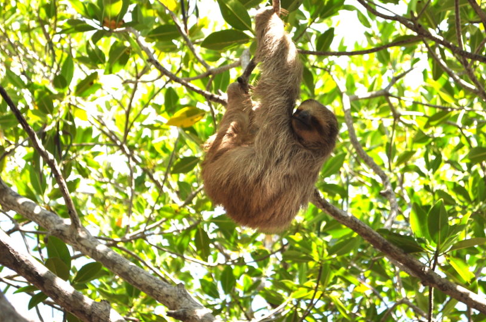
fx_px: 1397
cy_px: 158
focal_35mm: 104
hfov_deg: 19.7
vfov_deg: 13.2
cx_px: 282
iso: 200
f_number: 6.3
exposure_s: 1/160
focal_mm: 55
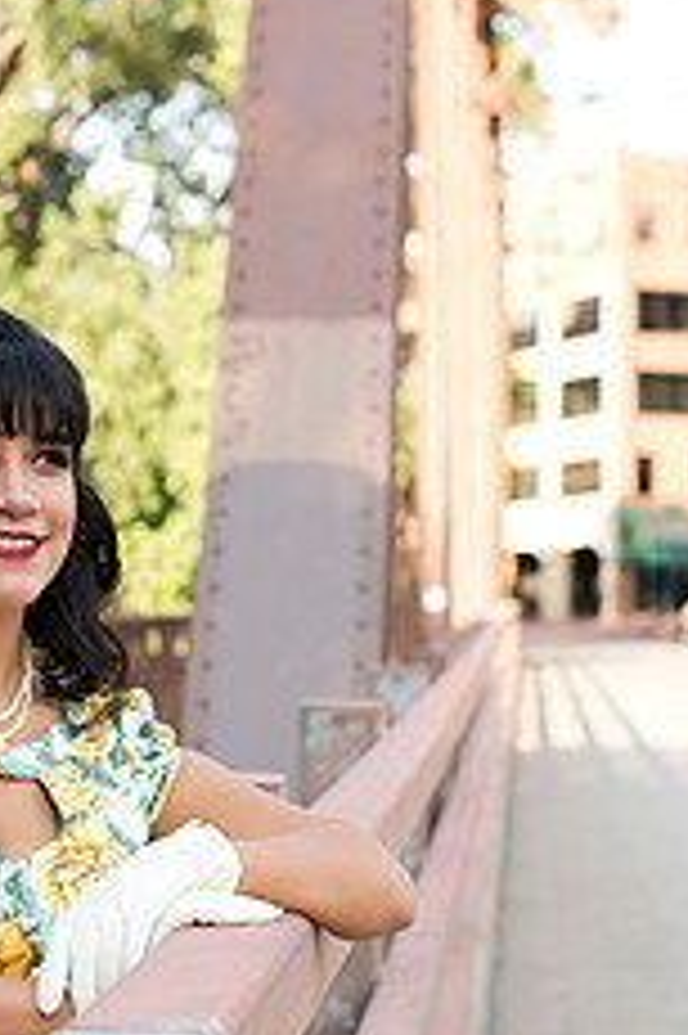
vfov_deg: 20.8
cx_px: 81
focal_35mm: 98
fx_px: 2813
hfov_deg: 13.8
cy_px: 585
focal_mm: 50
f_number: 3.5
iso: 200
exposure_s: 1/320
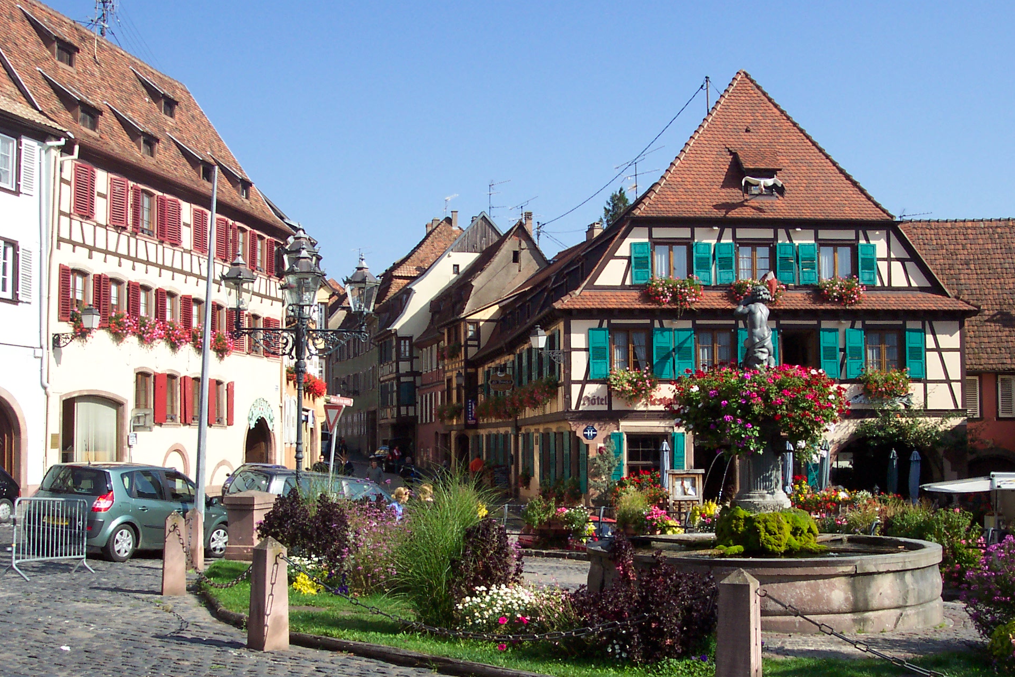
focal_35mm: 43
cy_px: 380
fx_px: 1212
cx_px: 551
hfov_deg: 45.4
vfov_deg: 31.2
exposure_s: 1/500
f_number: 4.8
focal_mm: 8
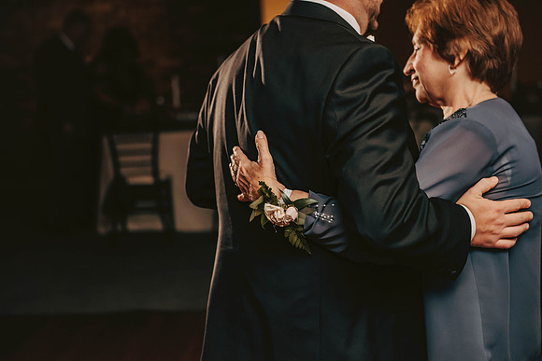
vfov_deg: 19.5
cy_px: 180
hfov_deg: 28.8
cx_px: 271
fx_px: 1054
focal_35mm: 70
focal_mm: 70
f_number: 3.2
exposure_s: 1/200
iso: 2000
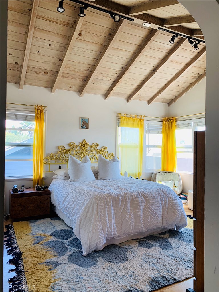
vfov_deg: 67.3
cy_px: 146
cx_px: 110
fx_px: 219
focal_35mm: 26
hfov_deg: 53.1
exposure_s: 1/121
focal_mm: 4.25
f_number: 1.8
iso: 50
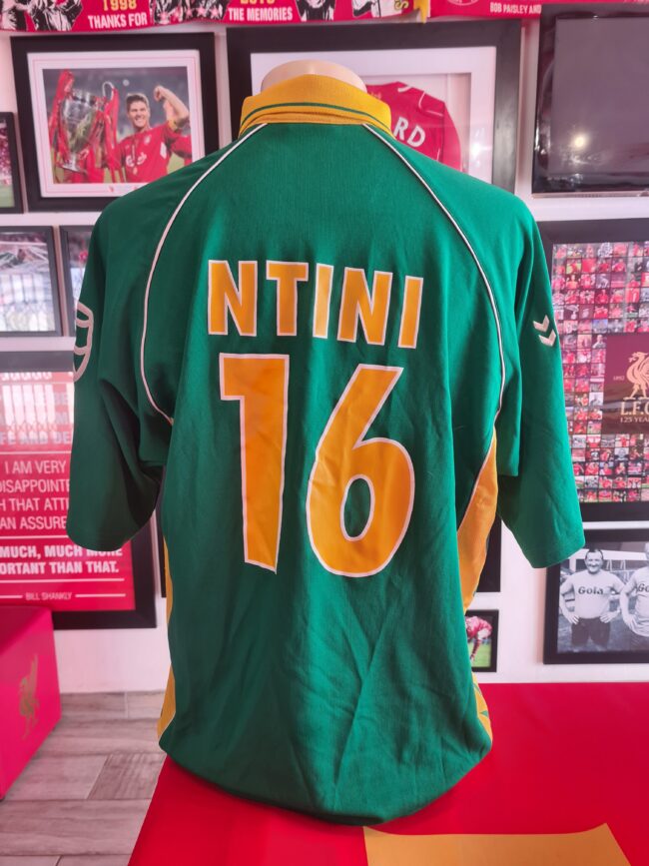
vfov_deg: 67.3
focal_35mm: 26
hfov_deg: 53.1
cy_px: 433
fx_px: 650
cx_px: 324
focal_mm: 5.4
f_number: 1.8
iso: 100
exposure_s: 1/100
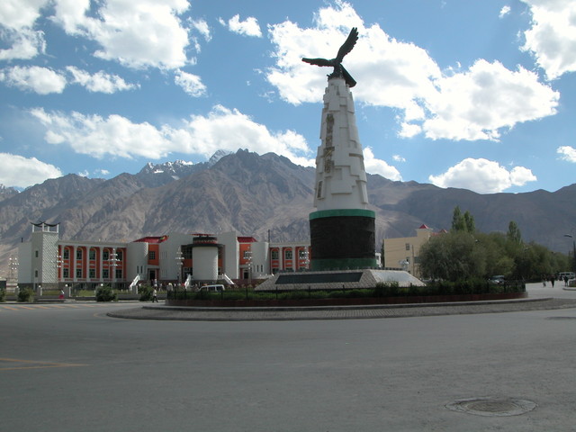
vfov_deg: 40.7
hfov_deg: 52.6
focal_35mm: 35
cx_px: 288
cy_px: 216
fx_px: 582
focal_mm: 8.9
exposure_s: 1/392
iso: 100
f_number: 7.1
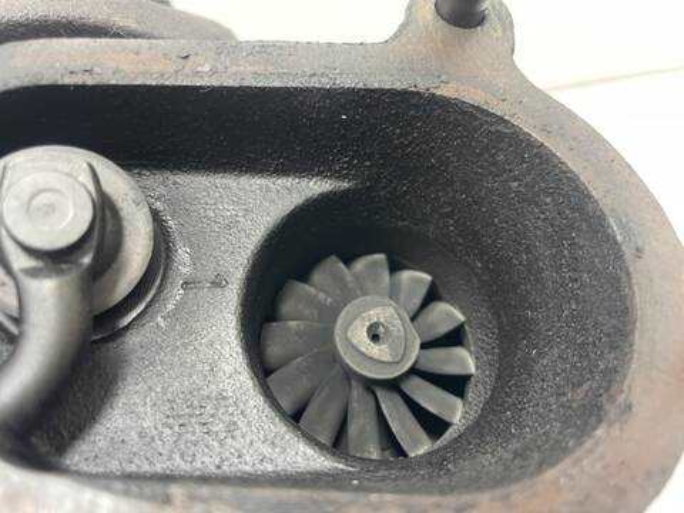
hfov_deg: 67.3
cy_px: 256
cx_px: 342
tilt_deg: -48.8
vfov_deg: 53.1
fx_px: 514
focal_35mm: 26
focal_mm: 4.2
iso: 250
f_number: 1.6
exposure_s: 1/50
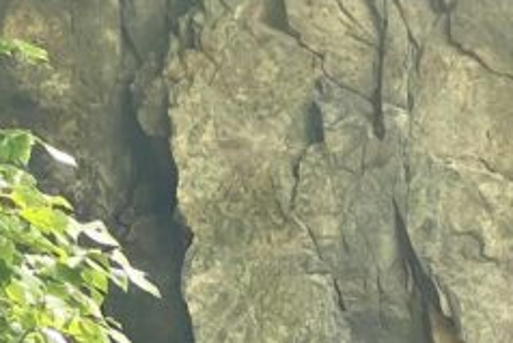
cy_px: 1018
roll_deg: +4.7
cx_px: 306
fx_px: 4905
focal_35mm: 344
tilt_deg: -1.7
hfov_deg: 6.0
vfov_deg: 3.9
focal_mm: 9
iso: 64
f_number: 2.8
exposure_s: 1/99
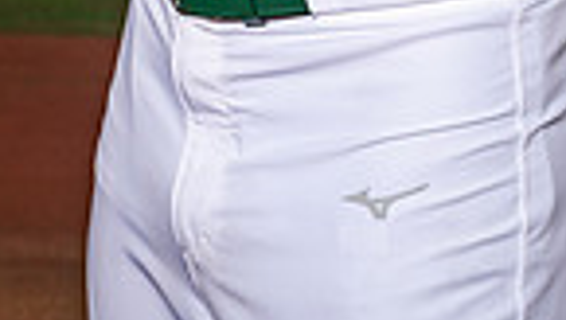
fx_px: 2975
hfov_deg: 10.9
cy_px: -519
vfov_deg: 5.9
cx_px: 328
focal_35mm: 198
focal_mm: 61
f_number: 8
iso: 200
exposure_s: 1/125
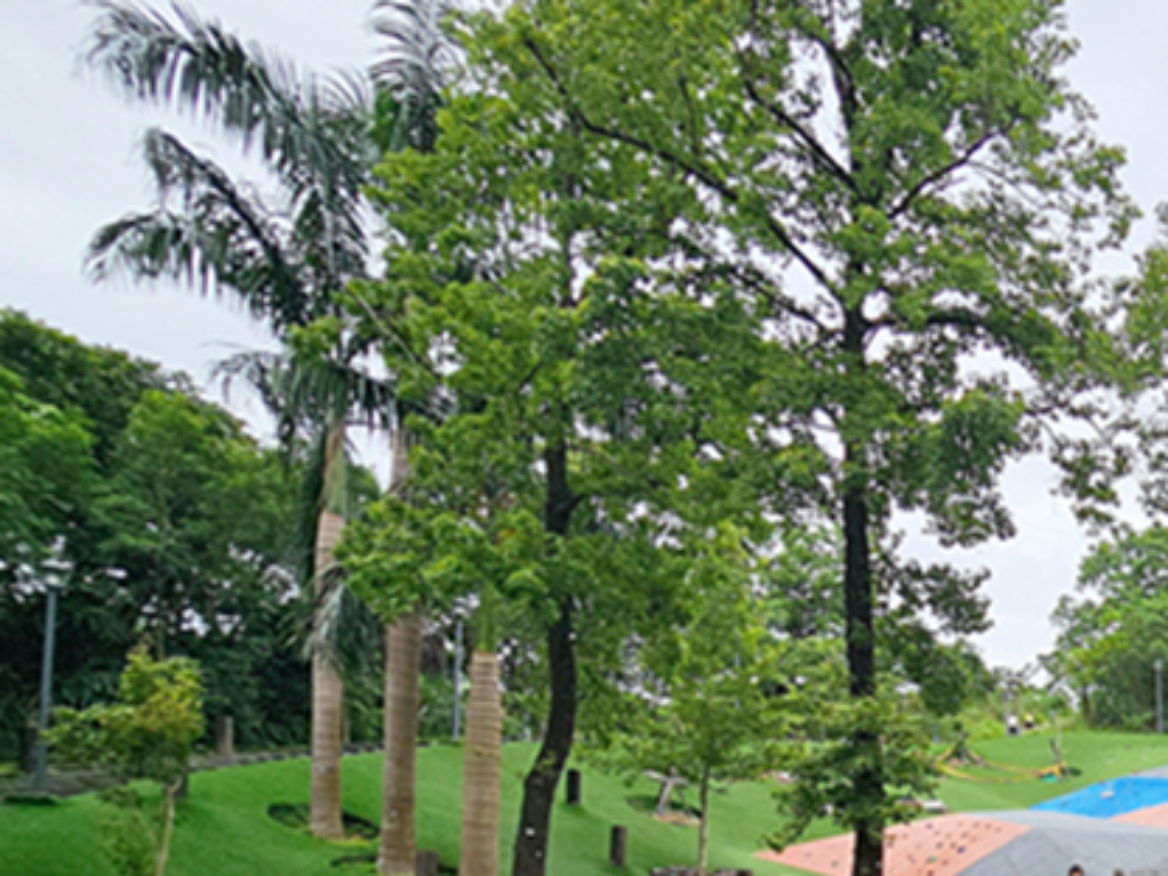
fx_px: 1080
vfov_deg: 37.8
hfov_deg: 44.4
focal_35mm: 32
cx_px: 1263
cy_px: 932
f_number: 2.2
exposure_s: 1/1884
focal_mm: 2.2
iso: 50
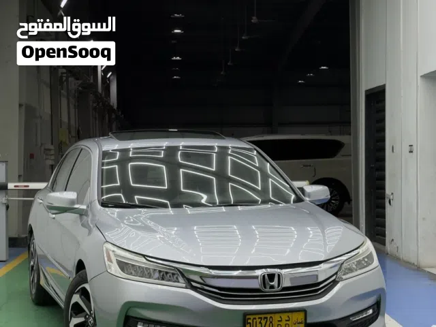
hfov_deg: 39.7
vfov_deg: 30.3
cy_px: 164
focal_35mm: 48
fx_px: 605
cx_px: 218
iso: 80
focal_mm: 6.76
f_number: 1.78
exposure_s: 1/490
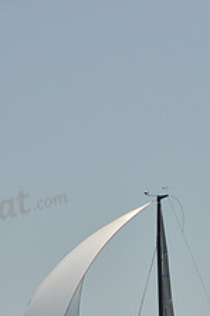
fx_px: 2511
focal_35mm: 287
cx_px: 141
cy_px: 404
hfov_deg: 4.8
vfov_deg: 7.1
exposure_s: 1/640
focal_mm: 110
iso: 250
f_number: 6.3
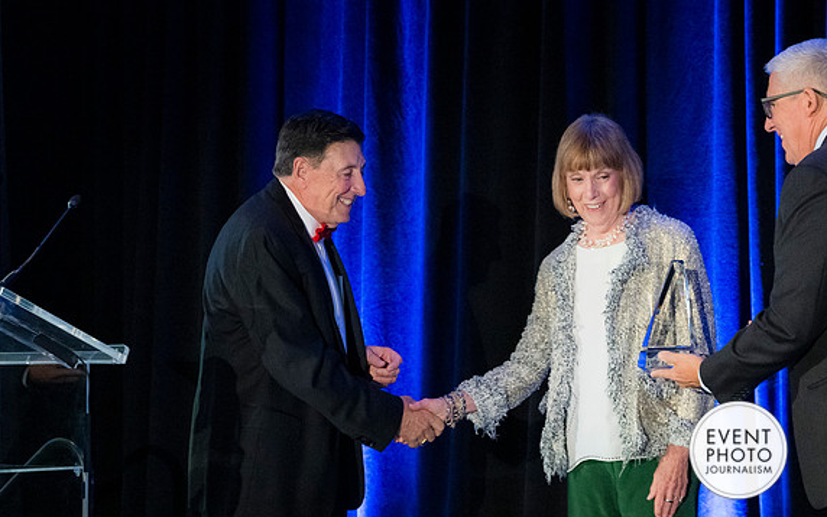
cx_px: 416
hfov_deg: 21.6
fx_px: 2165
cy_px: 267
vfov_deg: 13.6
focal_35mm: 96
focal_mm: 62
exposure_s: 1/125
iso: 10000
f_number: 4
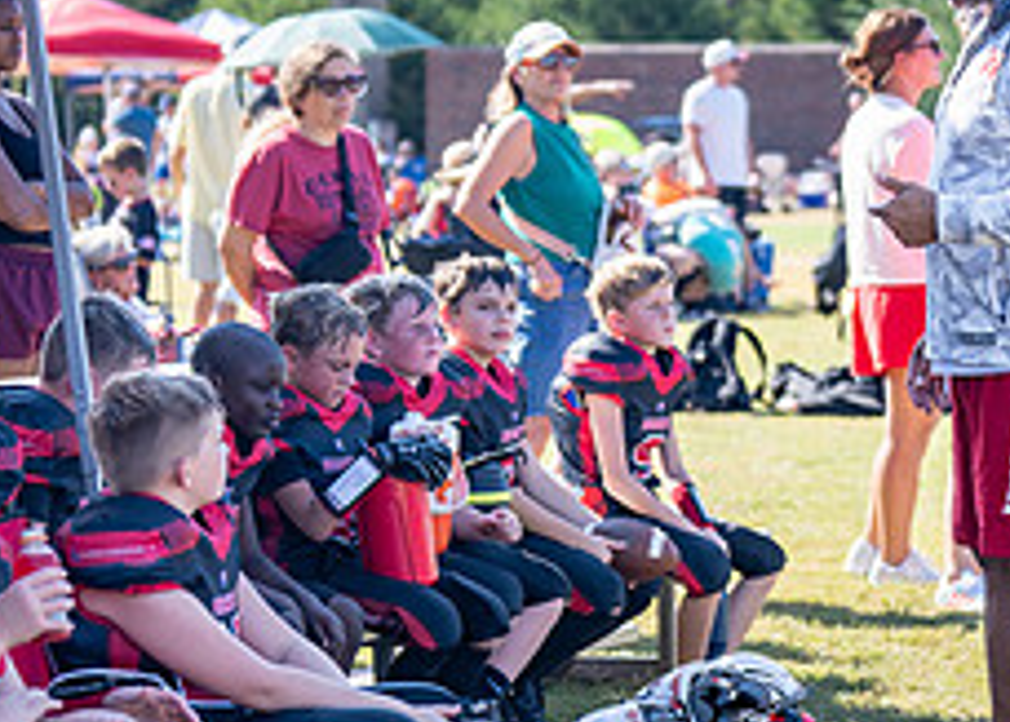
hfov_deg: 10.3
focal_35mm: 194
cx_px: 982
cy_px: 277
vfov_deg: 7.4
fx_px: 5567
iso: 160
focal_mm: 70
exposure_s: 1/800
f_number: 2.8
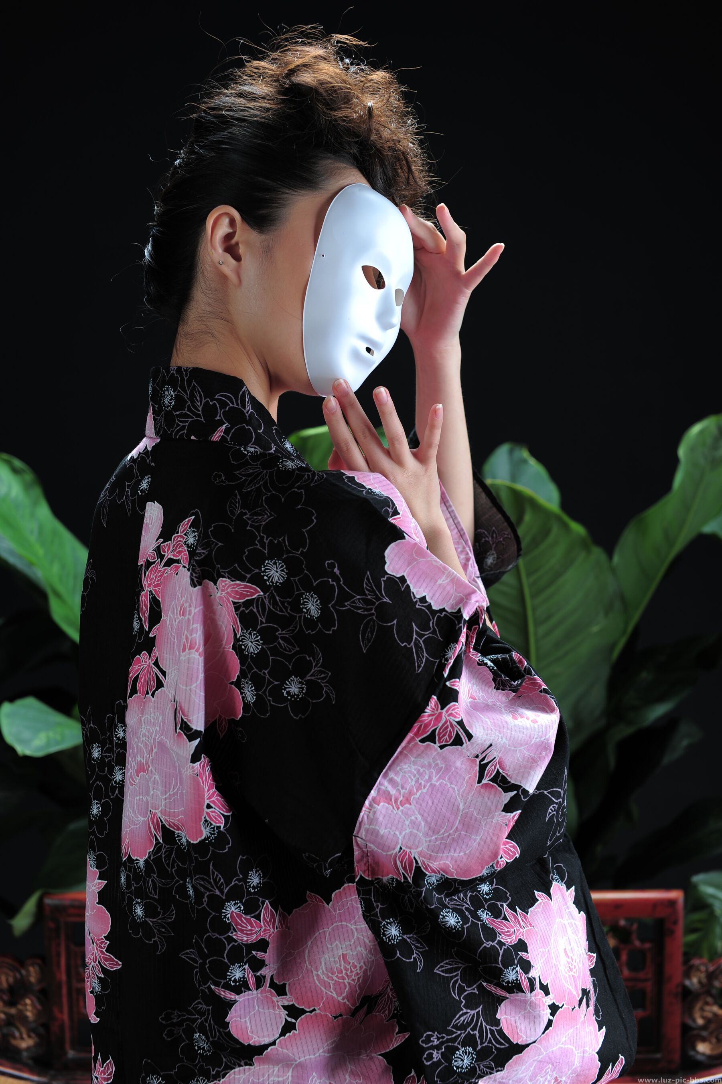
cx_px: 361
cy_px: 542
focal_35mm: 50
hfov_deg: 27.0
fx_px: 1506
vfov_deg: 39.6
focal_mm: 50
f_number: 5.6
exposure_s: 1/160
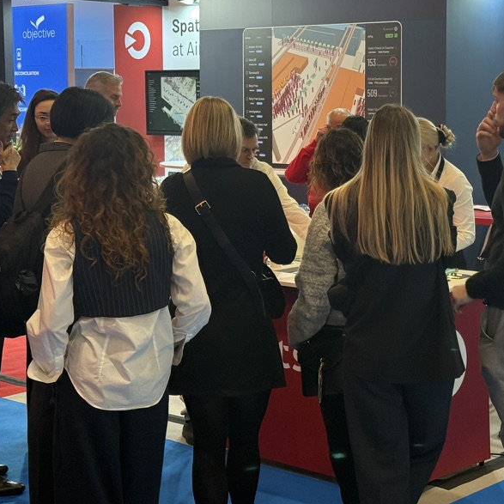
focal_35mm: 74
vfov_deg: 23.3
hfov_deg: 23.3
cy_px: 175
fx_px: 1219
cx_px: 318
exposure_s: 1/100
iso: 200
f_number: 1.78
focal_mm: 6.76
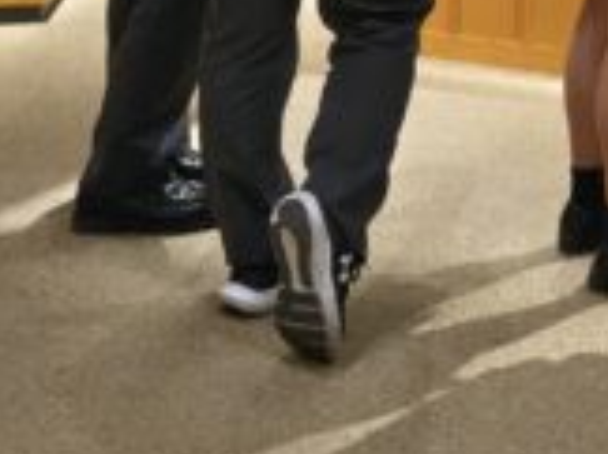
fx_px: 1824
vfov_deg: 12.7
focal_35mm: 104
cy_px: -396
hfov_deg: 17.6
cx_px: 818
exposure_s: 1/60
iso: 1245
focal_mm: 5.56
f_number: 1.8
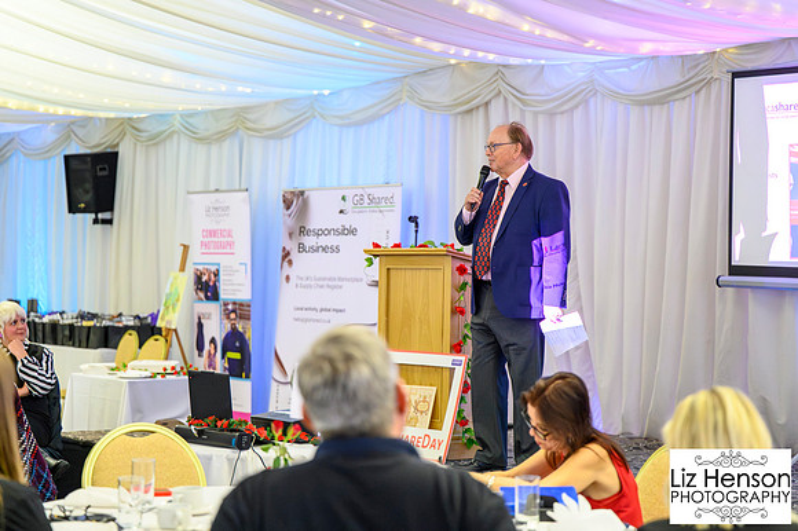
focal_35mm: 76
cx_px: 399
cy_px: 266
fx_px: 1682
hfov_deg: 26.7
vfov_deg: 17.9
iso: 12800
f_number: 2.8
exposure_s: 1/200
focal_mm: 74
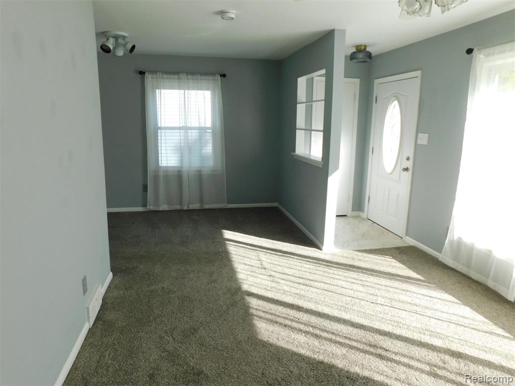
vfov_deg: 58.9
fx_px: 342
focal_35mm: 23
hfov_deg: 73.9
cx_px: 258
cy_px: 193
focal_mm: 4
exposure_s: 1/125
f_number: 3
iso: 125
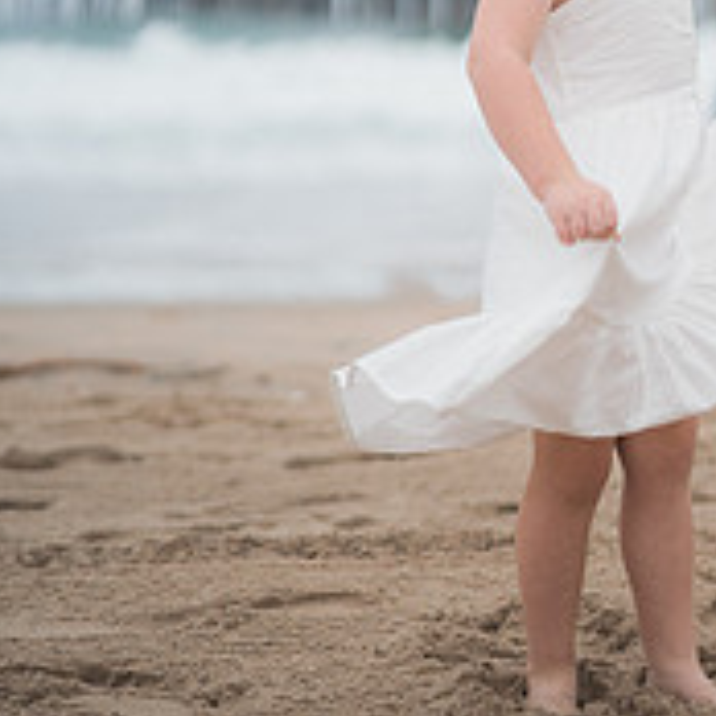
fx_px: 2574
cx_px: 486
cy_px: 0
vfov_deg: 15.5
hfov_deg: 15.8
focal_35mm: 110
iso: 160
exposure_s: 1/4000
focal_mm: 50
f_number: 1.4
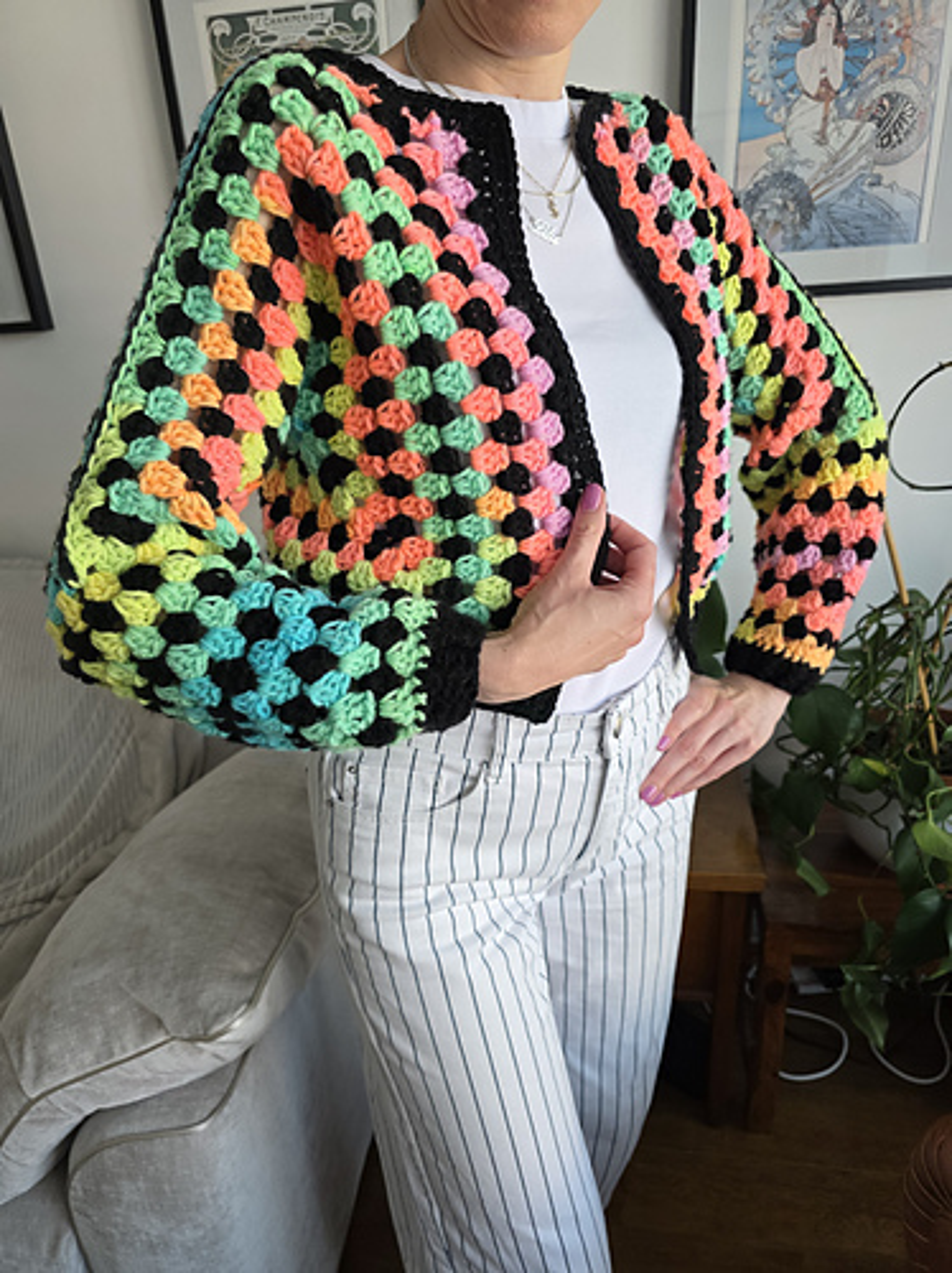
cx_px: 476
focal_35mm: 23
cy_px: 636
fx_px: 845
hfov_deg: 58.8
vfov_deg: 74.0
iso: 200
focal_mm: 6.3
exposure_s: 1/180
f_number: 1.7
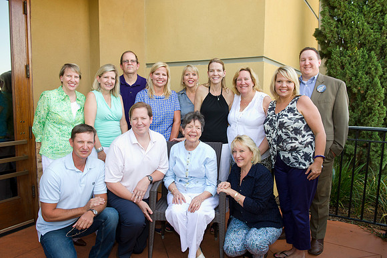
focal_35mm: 28
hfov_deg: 65.5
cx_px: 194
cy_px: 129
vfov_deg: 46.4
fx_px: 301
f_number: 5
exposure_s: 1/200
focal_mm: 28
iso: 640
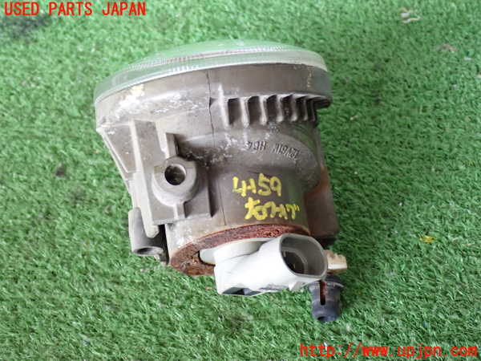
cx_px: 240
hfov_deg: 40.4
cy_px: 180
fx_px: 653
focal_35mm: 47
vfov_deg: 30.9
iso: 500
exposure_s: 1/50
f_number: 3.1
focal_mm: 8.4
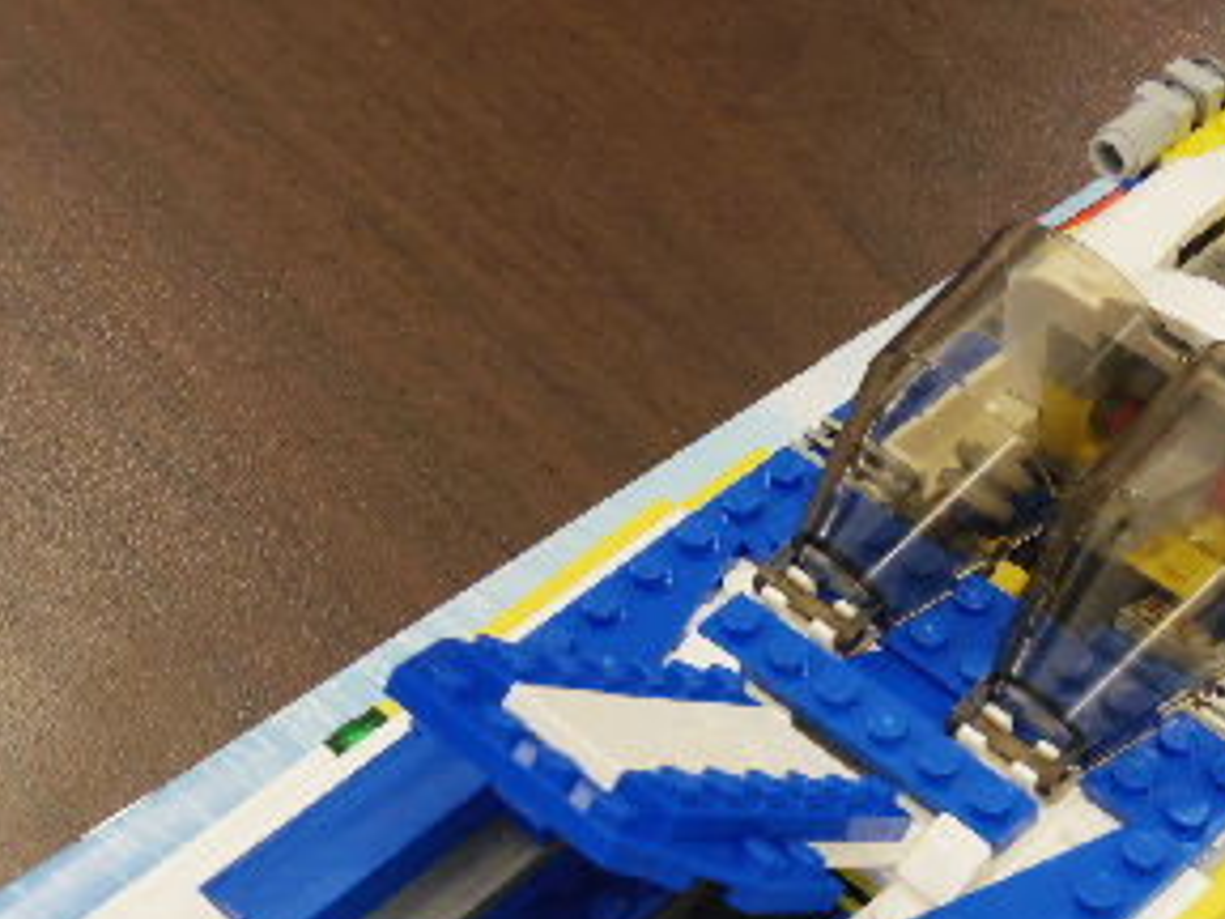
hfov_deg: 26.5
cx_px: 859
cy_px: 847
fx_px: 2583
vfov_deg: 19.7
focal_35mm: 73
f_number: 4.5
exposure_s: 1/60
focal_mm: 6.4
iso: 800
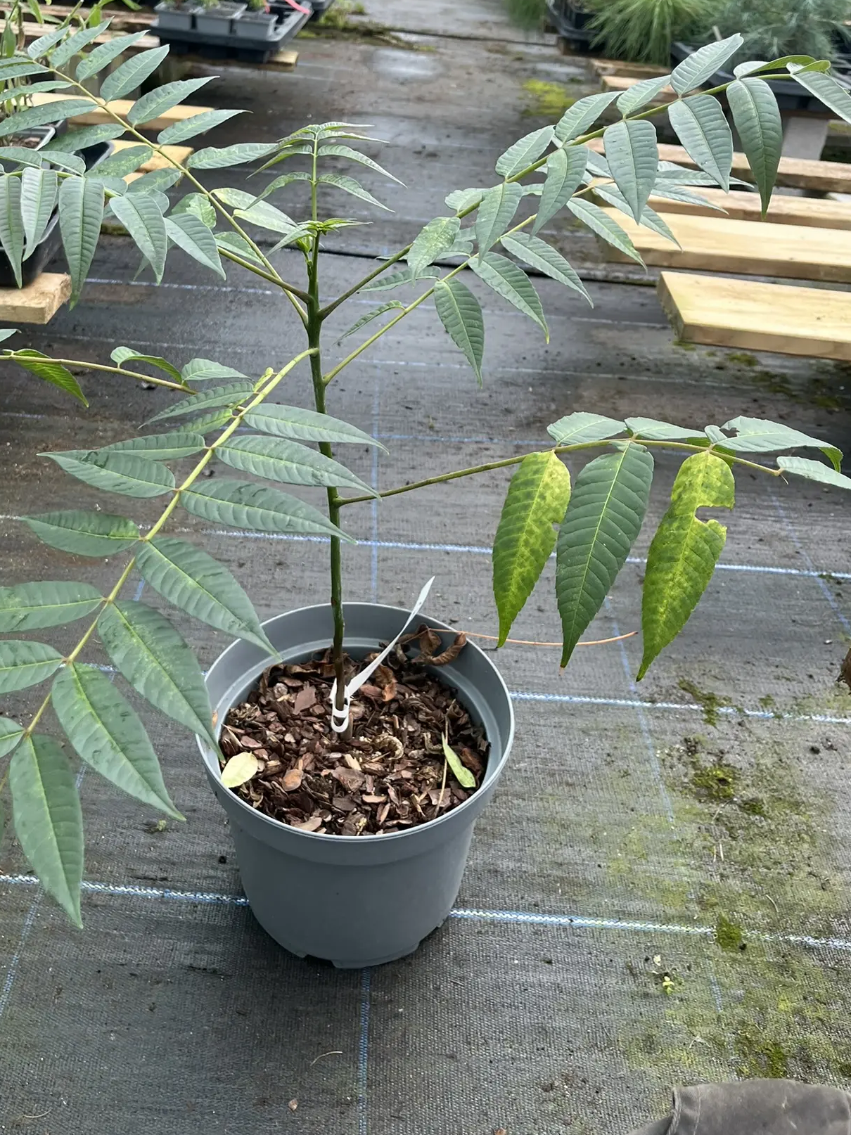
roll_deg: -5.7
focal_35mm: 33
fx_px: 1082
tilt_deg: -30.2
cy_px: 456
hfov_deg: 42.8
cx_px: 353
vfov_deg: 55.0
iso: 50
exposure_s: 1/404
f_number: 1.6
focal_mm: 5.1
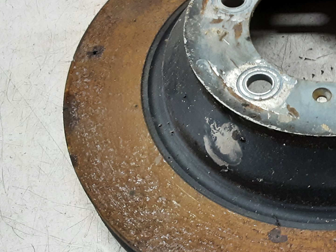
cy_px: 176
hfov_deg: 30.0
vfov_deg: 23.9
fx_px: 592
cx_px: 317
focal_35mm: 61
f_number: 1.9
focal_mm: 2.91
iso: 160
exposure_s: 1/50
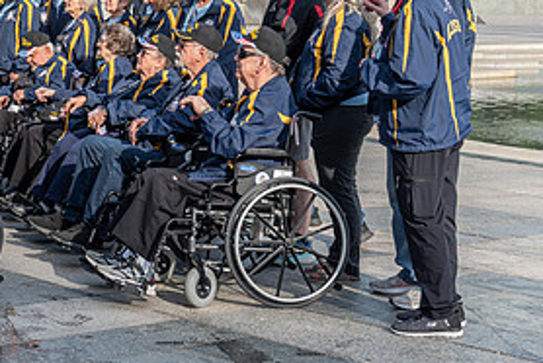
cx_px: -69
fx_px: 1419
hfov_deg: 20.5
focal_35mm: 94
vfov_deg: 14.5
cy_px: 49
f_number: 6.3
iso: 100
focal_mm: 40
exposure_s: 1/125
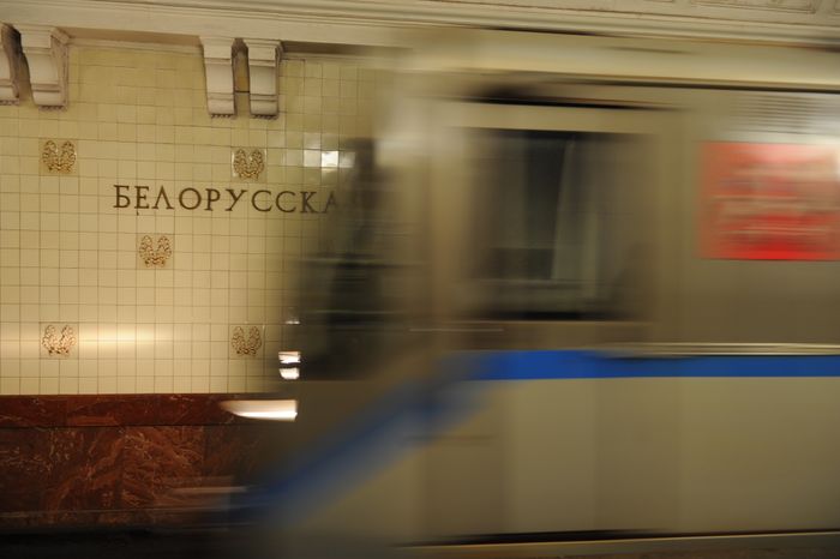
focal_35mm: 34
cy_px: 280
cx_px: 420
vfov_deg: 38.8
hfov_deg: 55.8
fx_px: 793
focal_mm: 34
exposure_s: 1/10
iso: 320
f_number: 4.5
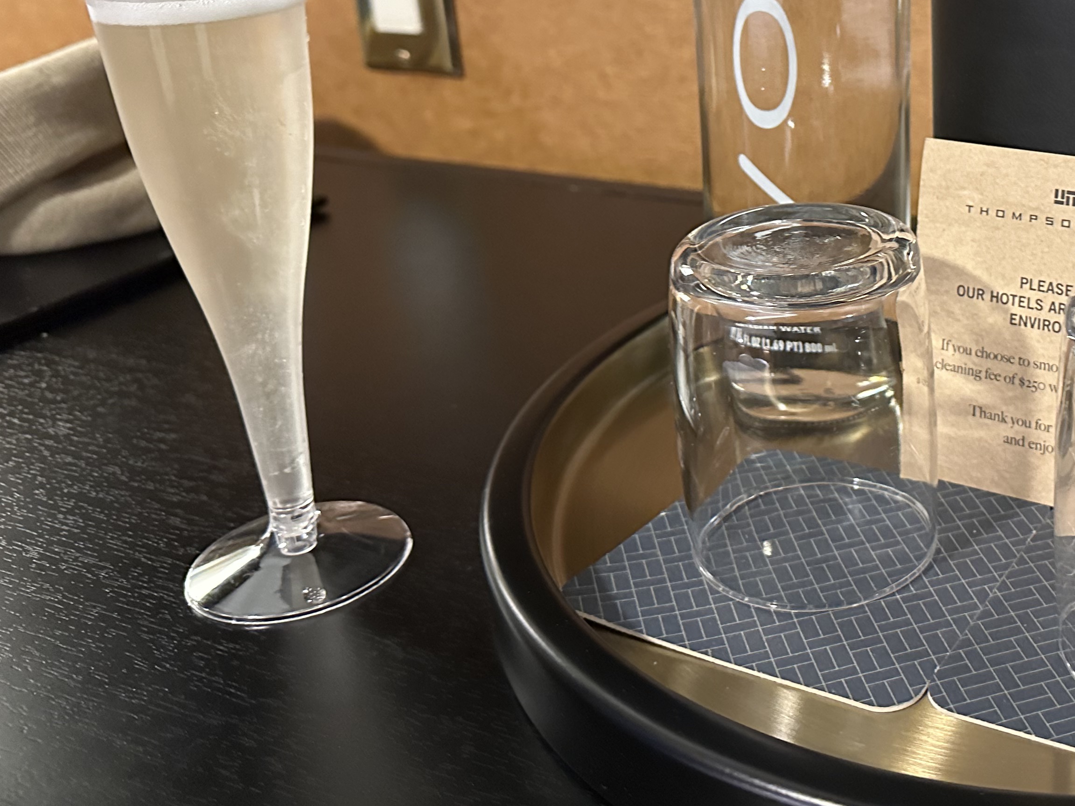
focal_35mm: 42
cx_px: 933
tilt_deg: -18.3
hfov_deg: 41.8
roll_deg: +0.8
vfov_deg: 33.7
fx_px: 1304
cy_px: 204
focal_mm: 6.86
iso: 1000
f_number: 1.78
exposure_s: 1/40
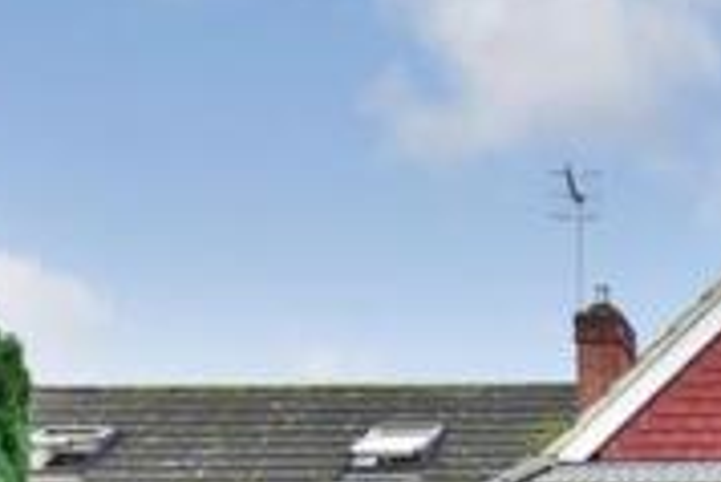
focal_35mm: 83
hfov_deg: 21.9
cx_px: 948
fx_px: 1660
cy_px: 796
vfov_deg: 14.9
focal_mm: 15
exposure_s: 1/80
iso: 400
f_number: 10
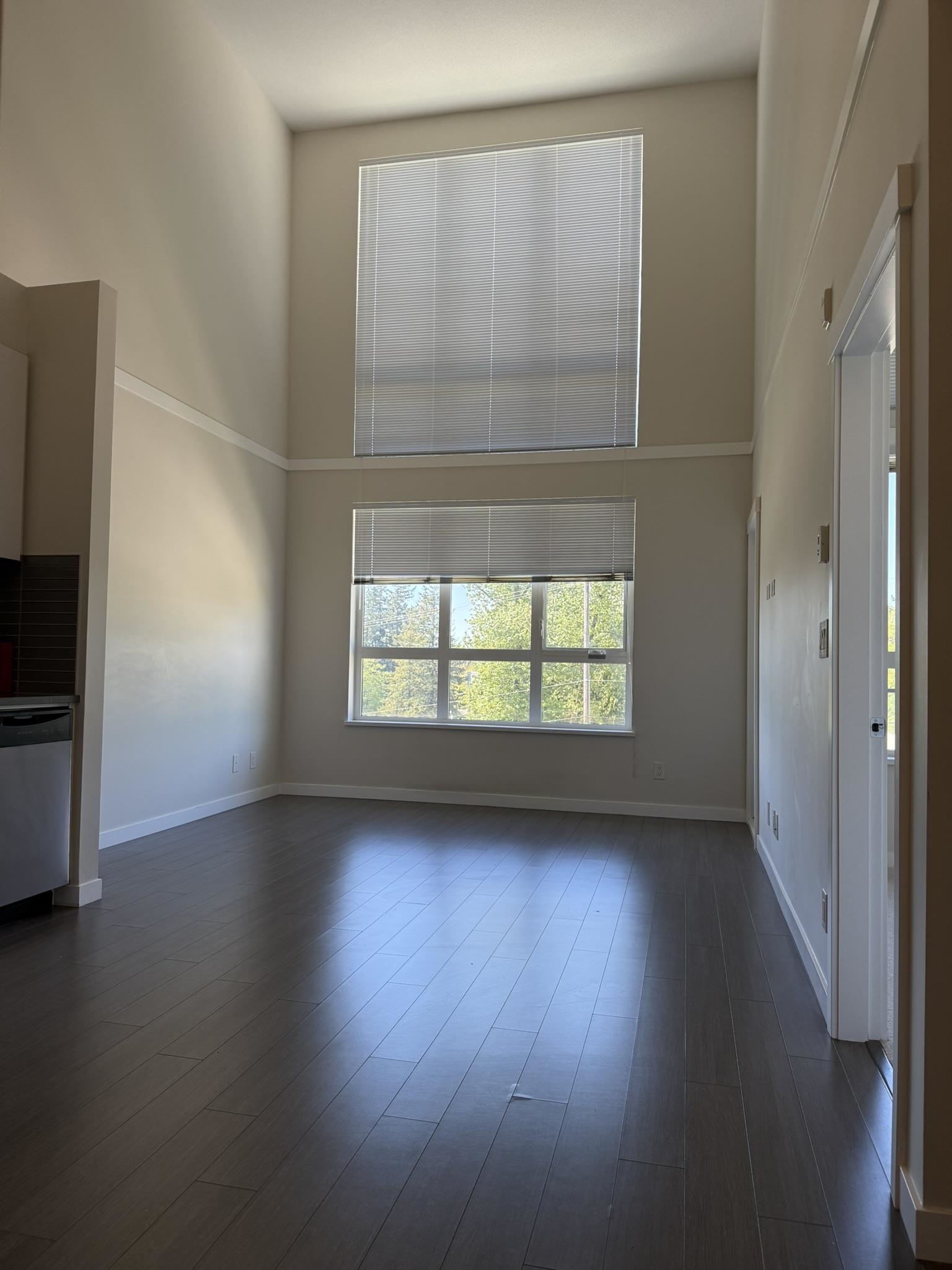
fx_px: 880
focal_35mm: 24
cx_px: 476
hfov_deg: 56.8
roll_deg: -0.7
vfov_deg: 71.6
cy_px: 635
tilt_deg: +3.2
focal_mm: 6.76
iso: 100
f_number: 1.78
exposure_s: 1/267
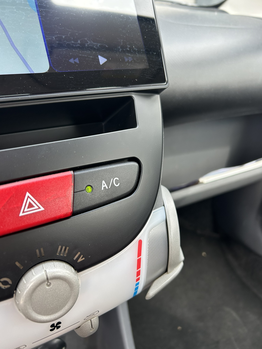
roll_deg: -3.1
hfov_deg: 53.1
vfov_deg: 67.3
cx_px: 131
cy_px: 174
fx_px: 262
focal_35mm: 26
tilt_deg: -28.6
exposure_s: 1/126
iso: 64
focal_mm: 5.7
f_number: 1.5
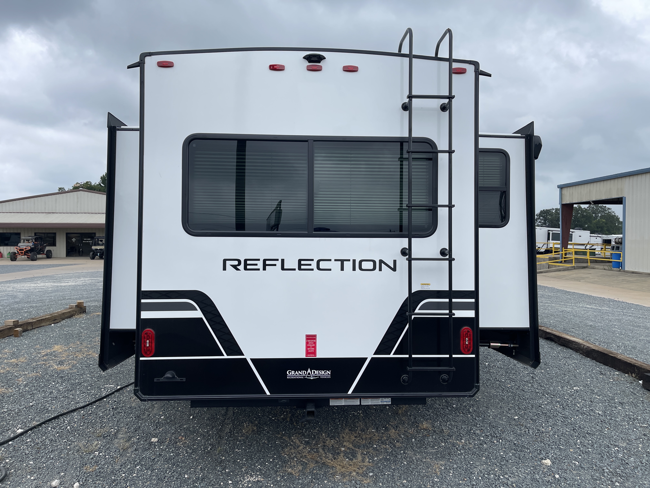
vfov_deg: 54.9
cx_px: 325
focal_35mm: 25
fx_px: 469
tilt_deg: -1.7
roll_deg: -0.2
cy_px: 244
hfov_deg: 69.4
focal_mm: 5.1
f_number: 1.6
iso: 32
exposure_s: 1/1309
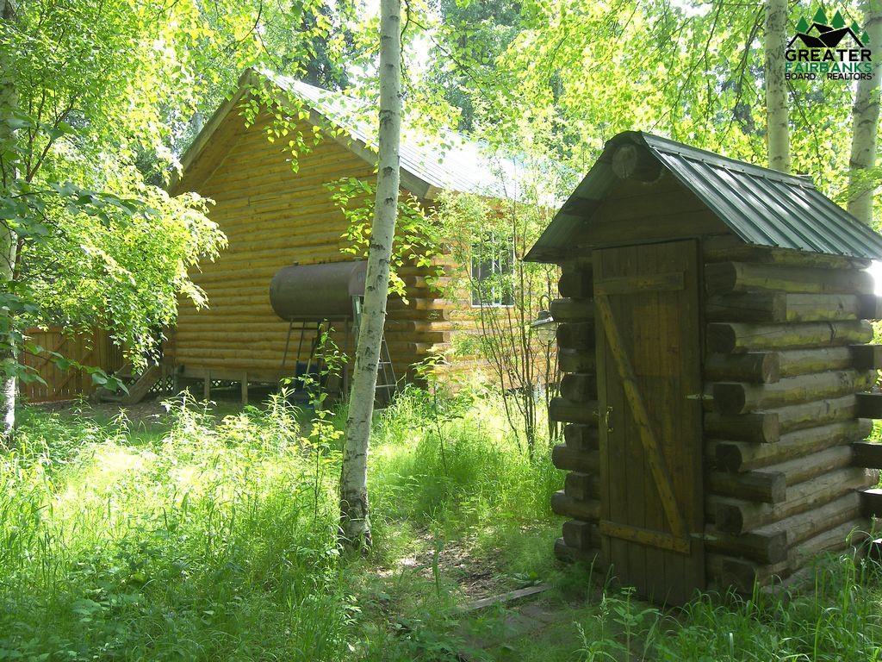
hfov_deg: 56.8
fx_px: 815
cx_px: 441
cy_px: 331
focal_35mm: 32
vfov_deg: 44.2
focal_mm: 6.7
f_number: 3.2
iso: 50
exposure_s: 1/60
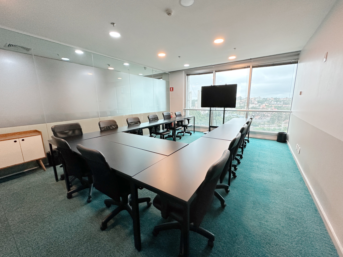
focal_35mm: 14
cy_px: 128
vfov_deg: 85.7
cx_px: 172
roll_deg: +0.8
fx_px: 139
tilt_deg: -10.8
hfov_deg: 102.1
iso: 250
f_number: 2.2
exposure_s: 1/120
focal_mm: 2.22
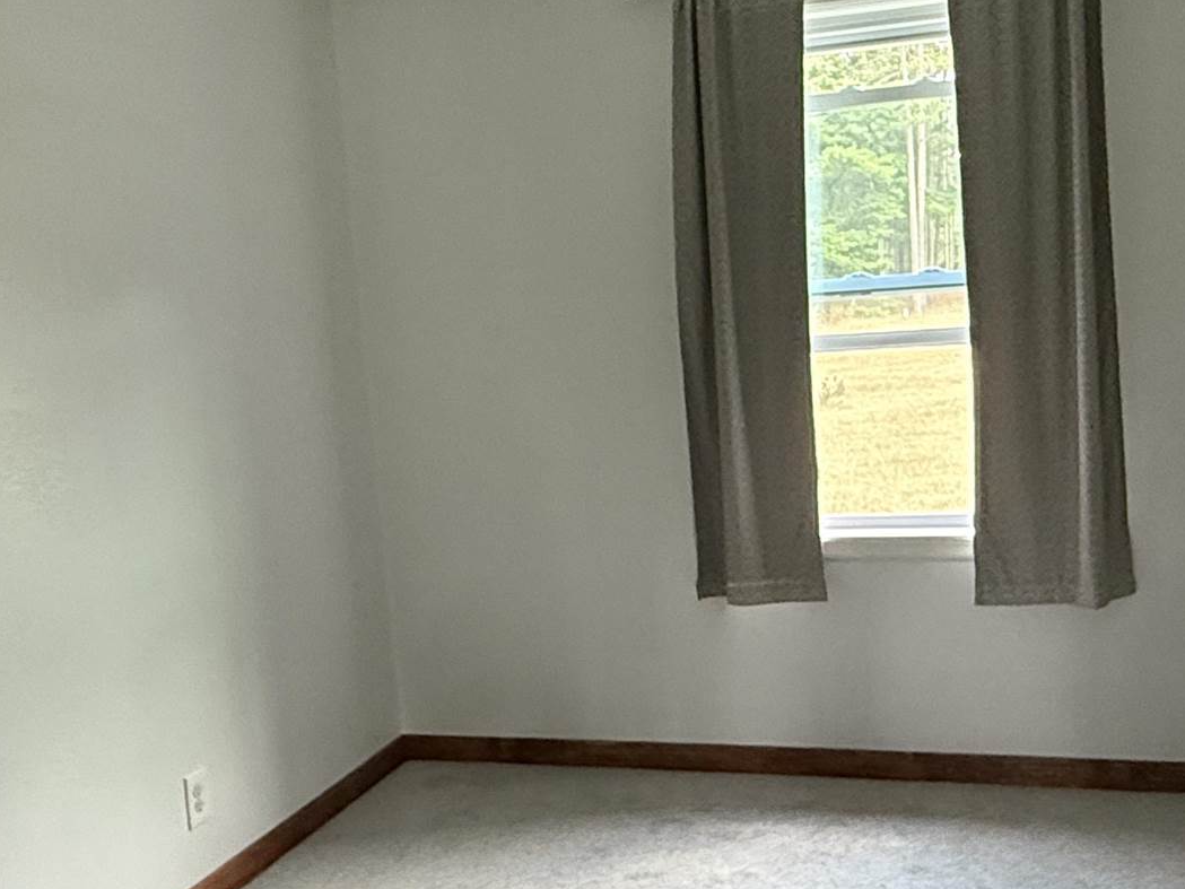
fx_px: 1404
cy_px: 502
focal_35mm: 41
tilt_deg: -8.3
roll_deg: +3.9
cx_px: 604
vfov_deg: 35.1
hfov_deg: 45.8
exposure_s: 1/81
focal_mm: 2.22
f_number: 2.2
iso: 320
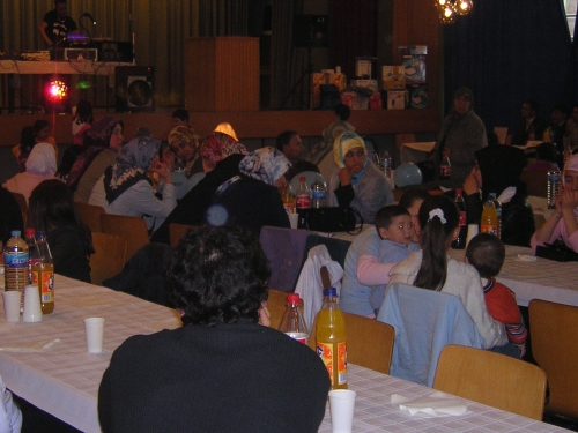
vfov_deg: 22.3
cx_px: 289
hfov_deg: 29.4
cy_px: 216
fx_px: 1102
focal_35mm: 66
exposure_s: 1/60.1
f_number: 3.5
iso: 400
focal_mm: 8.6
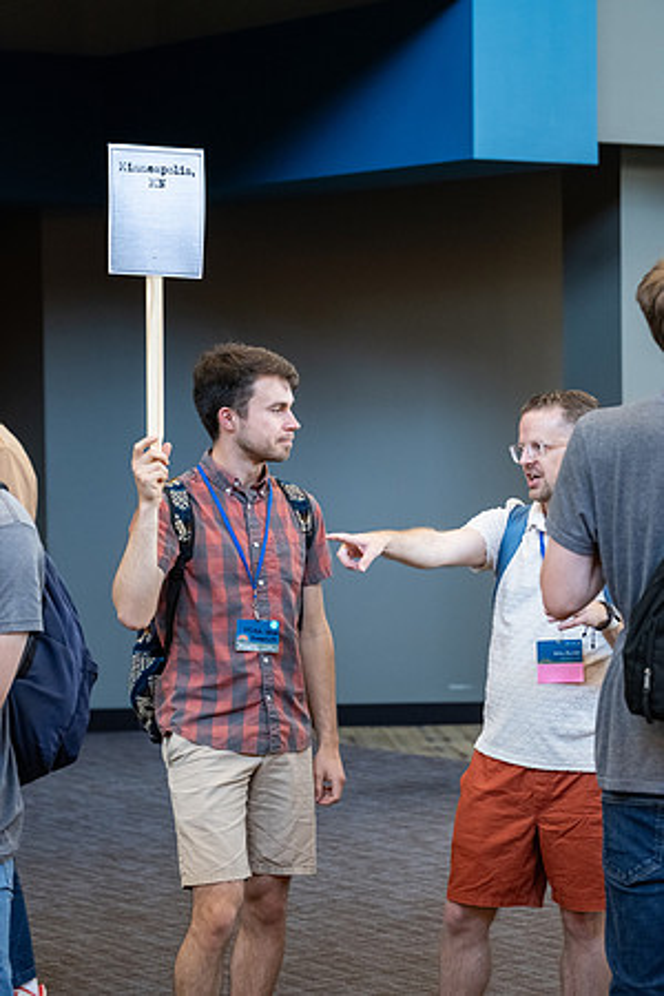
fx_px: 2628
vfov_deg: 21.5
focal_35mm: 95
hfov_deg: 14.4
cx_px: 332
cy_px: 498
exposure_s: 1/90
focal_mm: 63.4
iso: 2500
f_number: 2.8
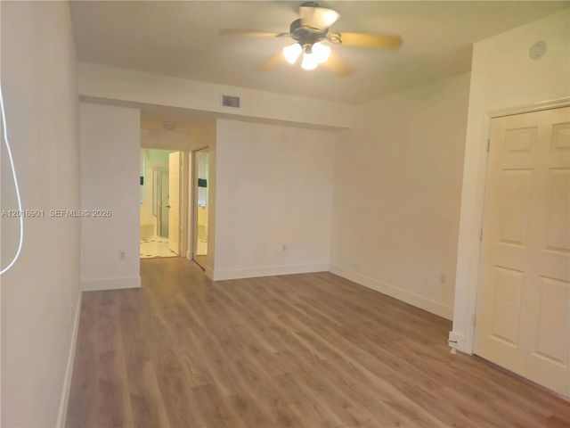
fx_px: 379
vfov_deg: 58.9
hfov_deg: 73.9
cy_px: 214
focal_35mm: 23
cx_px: 285
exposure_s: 1/60
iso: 64
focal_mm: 6.3
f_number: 1.7
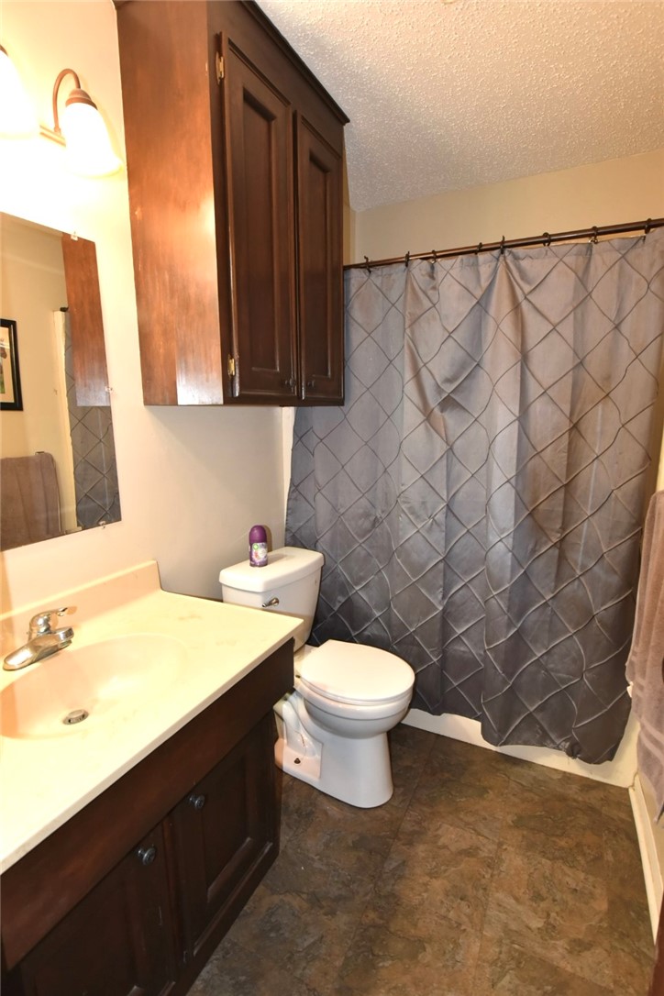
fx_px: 470
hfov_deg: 70.4
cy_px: 498
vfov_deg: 93.3
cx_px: 332
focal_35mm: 17
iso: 2500
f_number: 8
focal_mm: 17
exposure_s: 1/60
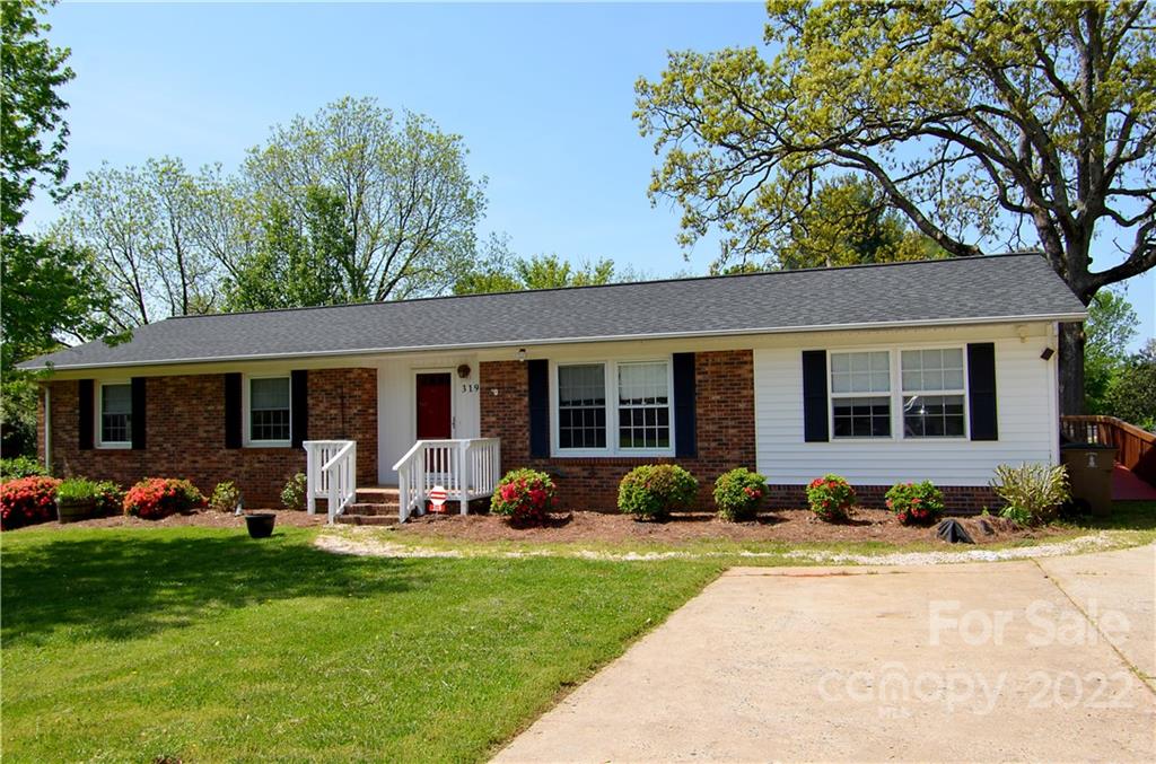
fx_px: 865
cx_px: 578
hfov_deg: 67.5
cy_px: 382
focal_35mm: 27
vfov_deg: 47.7
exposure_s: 1/250
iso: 100
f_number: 8
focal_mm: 18
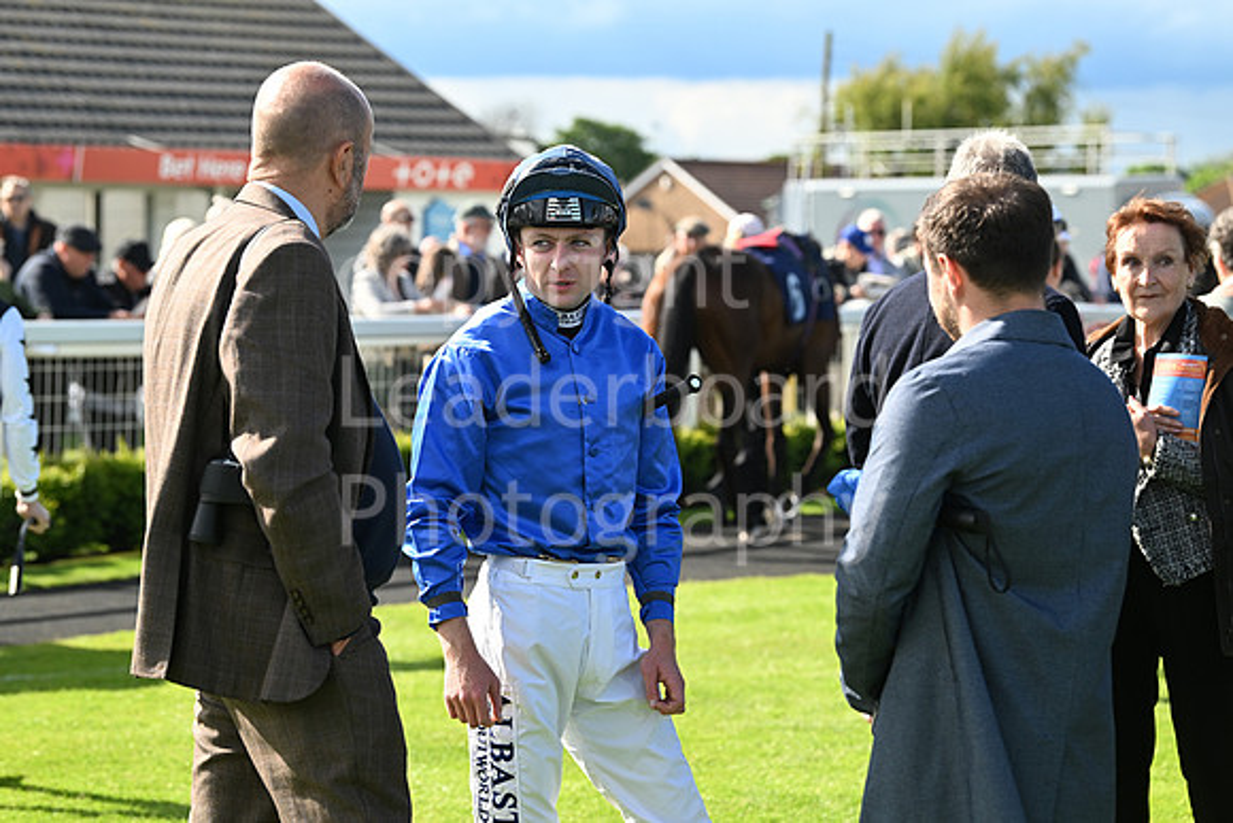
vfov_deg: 11.4
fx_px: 4111
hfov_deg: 17.1
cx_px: 616
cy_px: 412
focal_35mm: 120
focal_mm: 120
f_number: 5.6
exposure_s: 1/1000
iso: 500
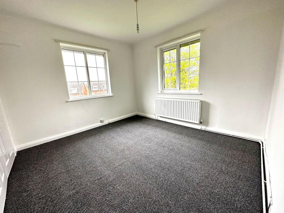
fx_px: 115
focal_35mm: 14
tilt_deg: -12.1
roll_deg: +3.3
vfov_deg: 85.7
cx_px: 142
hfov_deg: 102.1
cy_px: 106
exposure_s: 1/77
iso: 320
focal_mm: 2.22
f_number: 2.2
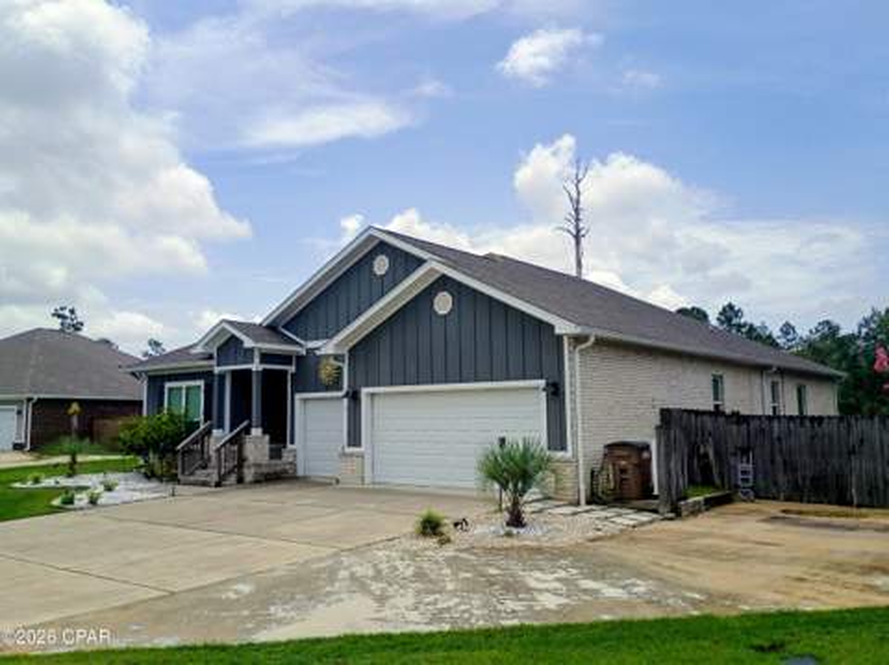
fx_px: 744
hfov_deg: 61.7
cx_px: 444
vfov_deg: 48.2
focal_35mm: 29
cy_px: 332
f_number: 1.8
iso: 100
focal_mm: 4.27
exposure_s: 1/1730
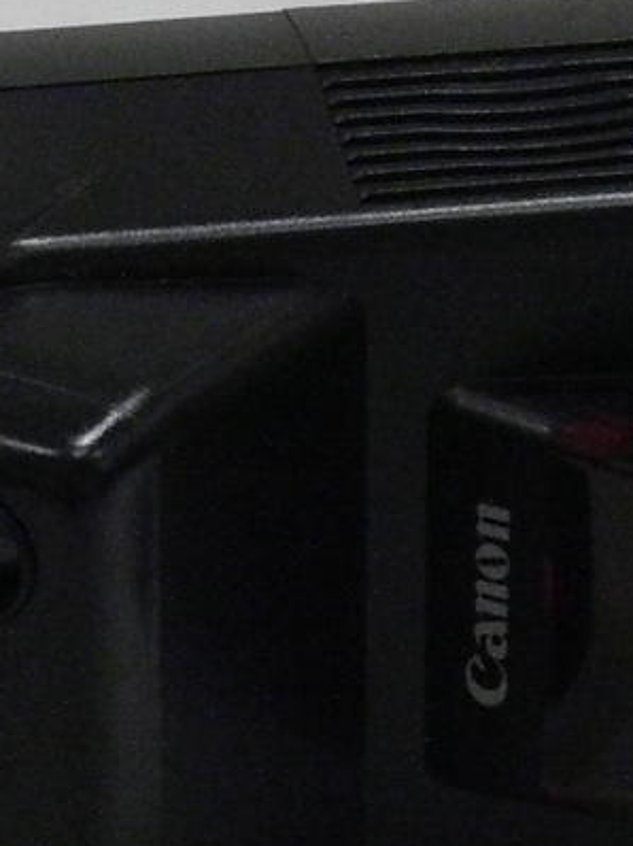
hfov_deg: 3.1
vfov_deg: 4.1
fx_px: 11789
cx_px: 170
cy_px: 553
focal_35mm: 483
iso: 1600
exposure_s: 1/100
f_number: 6.3
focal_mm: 28.4
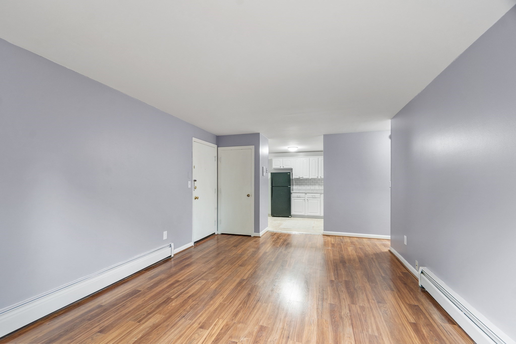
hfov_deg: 100.4
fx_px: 215
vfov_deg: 77.3
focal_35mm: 15
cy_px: 172
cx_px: 258
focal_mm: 10
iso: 320
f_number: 8
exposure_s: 4
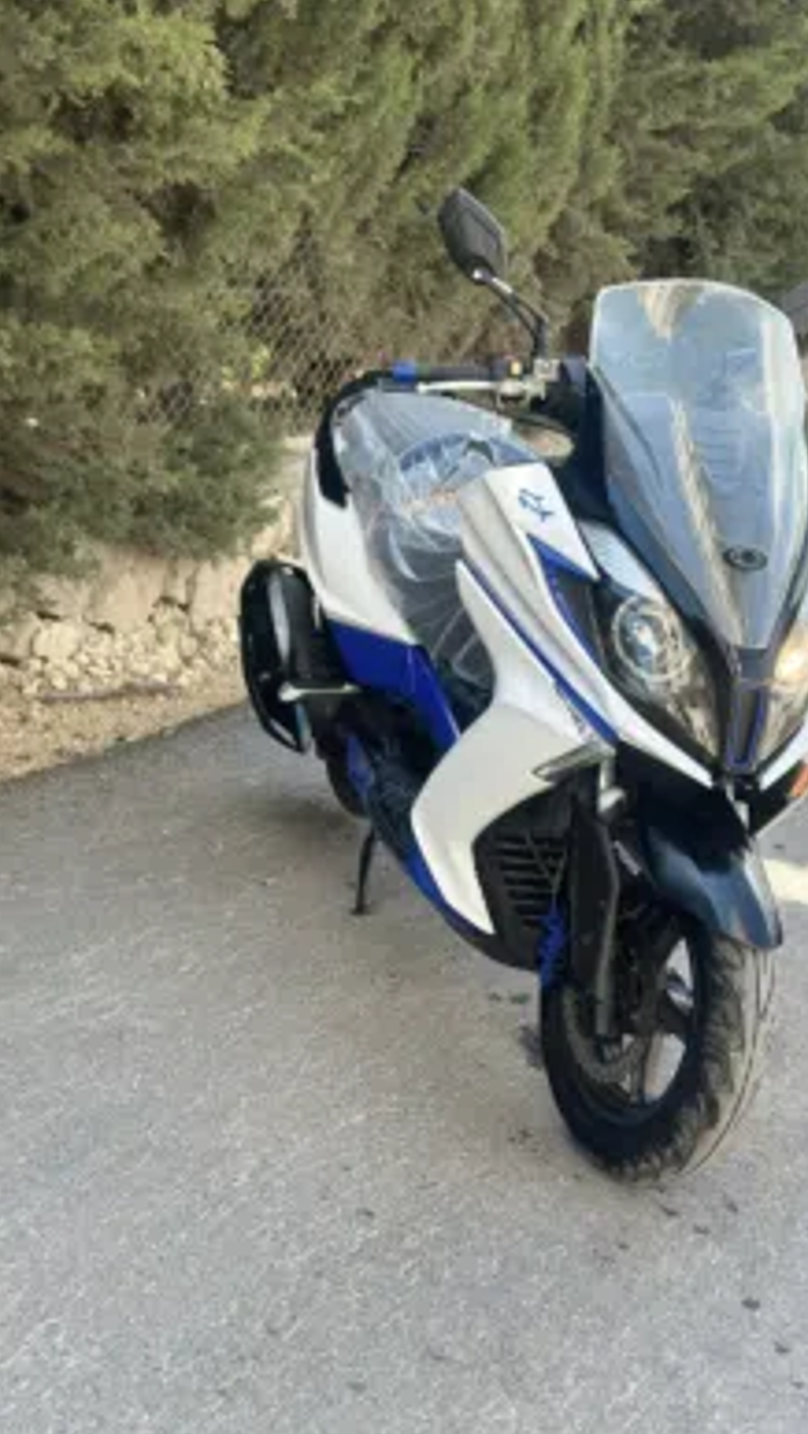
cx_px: 511
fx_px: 2055
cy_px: 737
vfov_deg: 38.5
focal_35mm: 54
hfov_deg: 22.2
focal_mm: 6.86
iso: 80
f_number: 1.78
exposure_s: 1/1242
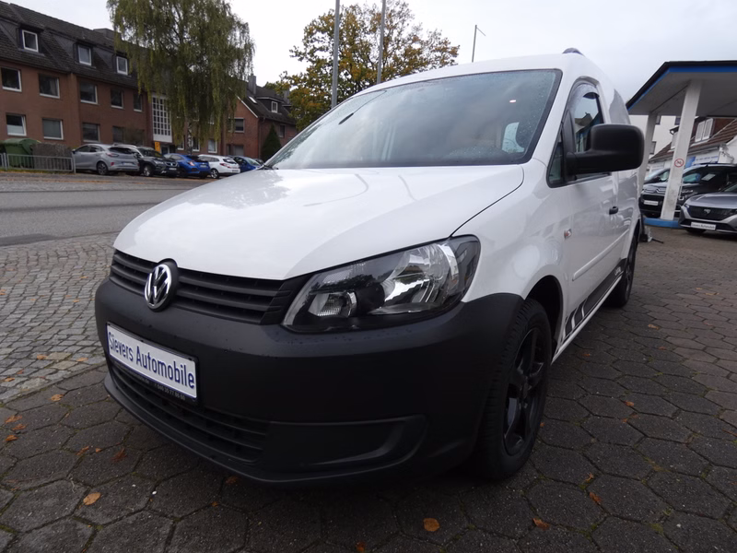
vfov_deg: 66.0
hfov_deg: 81.7
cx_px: 368
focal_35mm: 20
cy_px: 276
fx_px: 426
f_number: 2.8
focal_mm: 3.6
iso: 80
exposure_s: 1/160
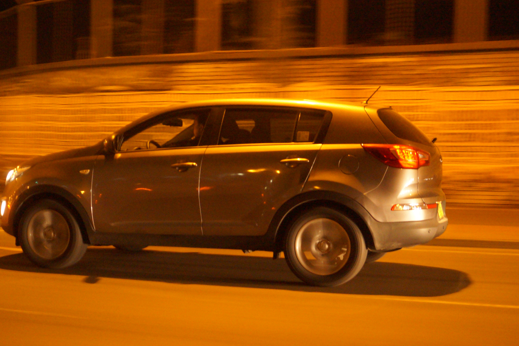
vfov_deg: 25.9
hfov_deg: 38.1
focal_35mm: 52
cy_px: 208
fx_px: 749
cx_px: 220
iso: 3200
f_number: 5
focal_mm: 28
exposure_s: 1/15
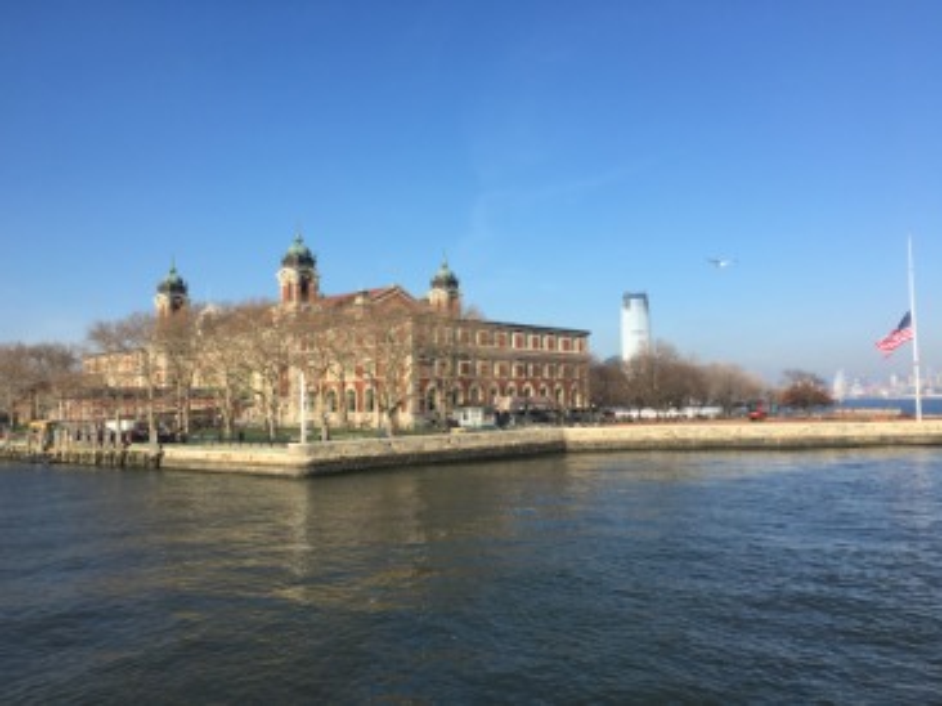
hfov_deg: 61.7
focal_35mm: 29
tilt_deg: +3.9
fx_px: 789
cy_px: 353
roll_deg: +1.9
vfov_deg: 48.2
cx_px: 471
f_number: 2.2
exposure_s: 1/1241
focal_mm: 4.15
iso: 25
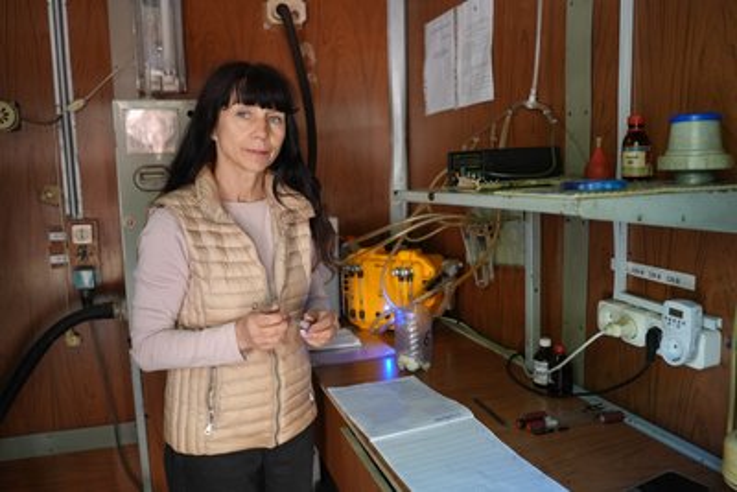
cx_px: 368
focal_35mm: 28
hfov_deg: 65.5
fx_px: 573
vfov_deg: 46.4
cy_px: 246
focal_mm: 28
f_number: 4
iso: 1000
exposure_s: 1/160
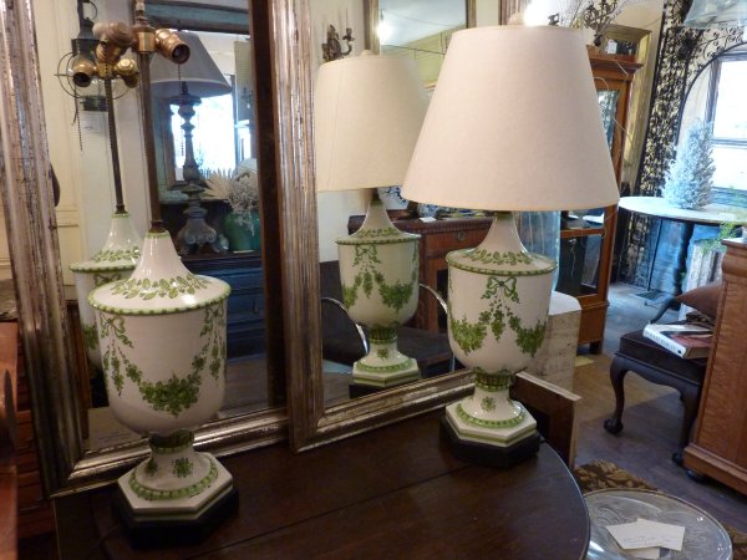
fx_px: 626
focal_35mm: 29
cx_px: 374
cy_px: 280
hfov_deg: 61.7
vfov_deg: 48.2
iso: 400
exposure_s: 1/10
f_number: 3.4
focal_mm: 4.7
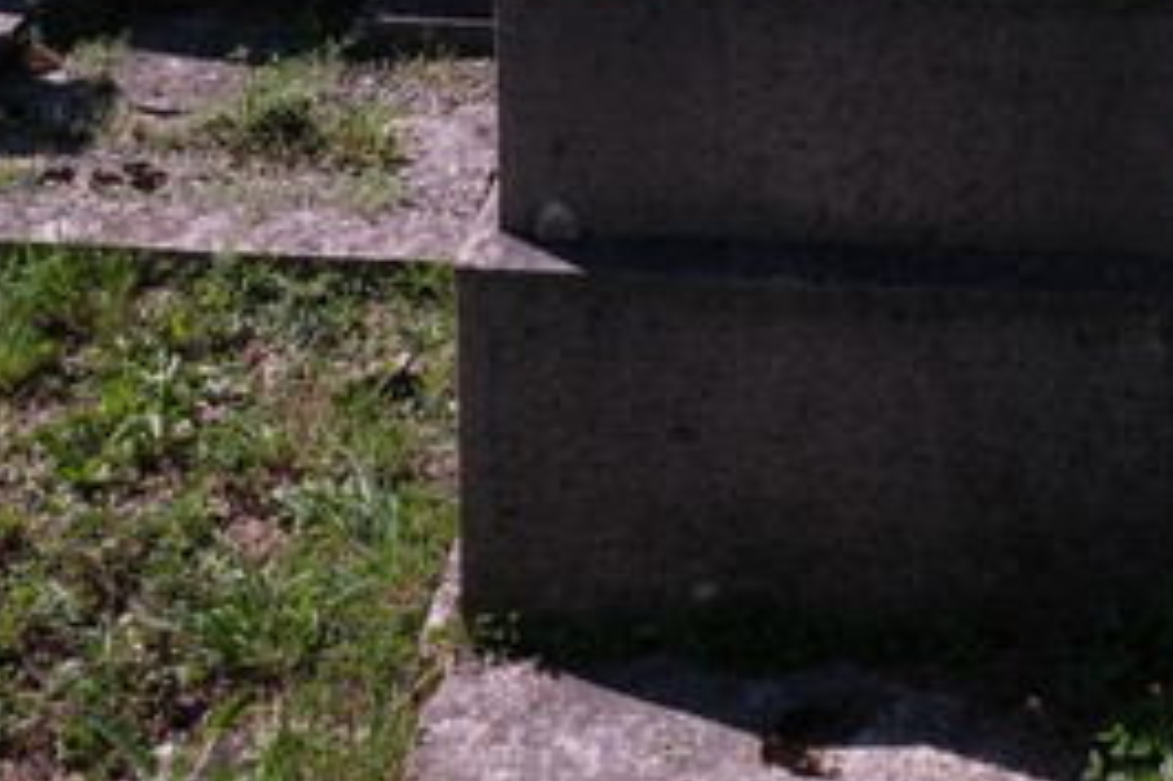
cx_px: 842
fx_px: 1986
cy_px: -221
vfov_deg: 20.4
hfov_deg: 32.4
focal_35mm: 61
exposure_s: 1/28
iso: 160
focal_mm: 18
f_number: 22
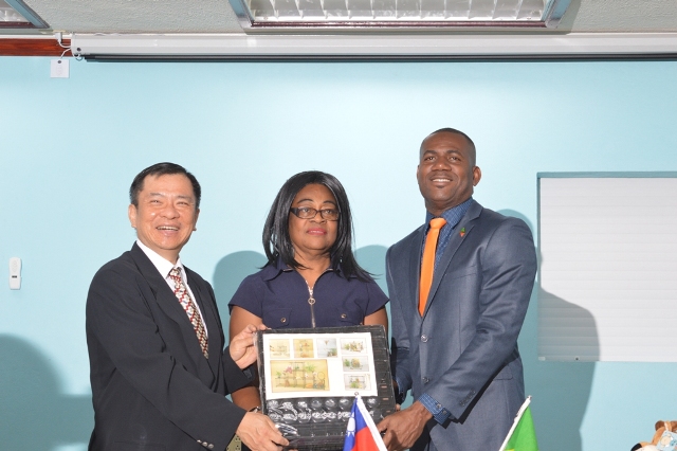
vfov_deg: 16.5
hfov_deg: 24.6
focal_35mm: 82
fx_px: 1551
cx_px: 338
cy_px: 226
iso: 500
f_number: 5.6
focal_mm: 55
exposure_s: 1/60
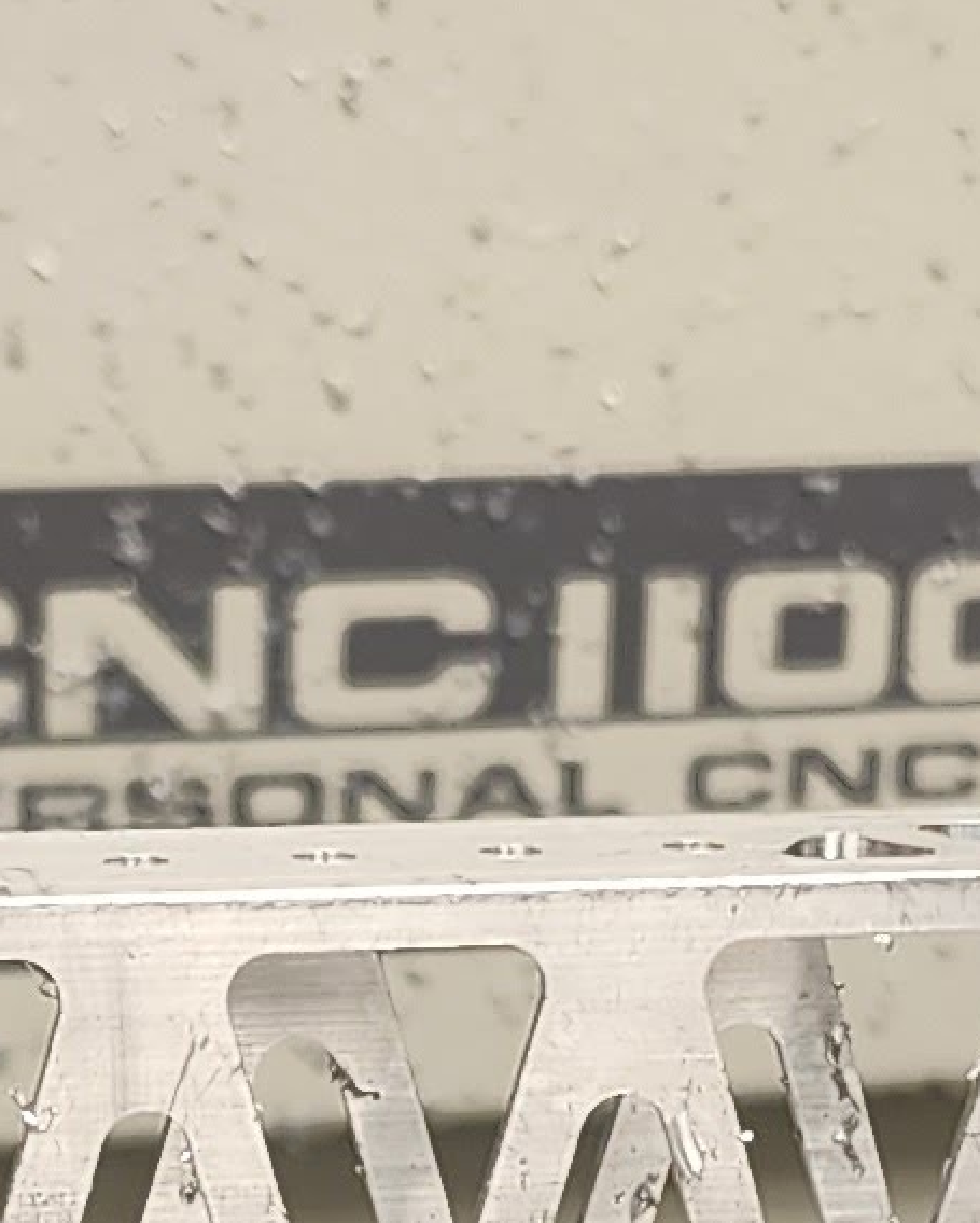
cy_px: 1505
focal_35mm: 158
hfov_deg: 9.8
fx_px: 5724
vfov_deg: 11.9
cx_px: 424
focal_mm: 6.4
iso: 160
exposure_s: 1/54
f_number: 1.8
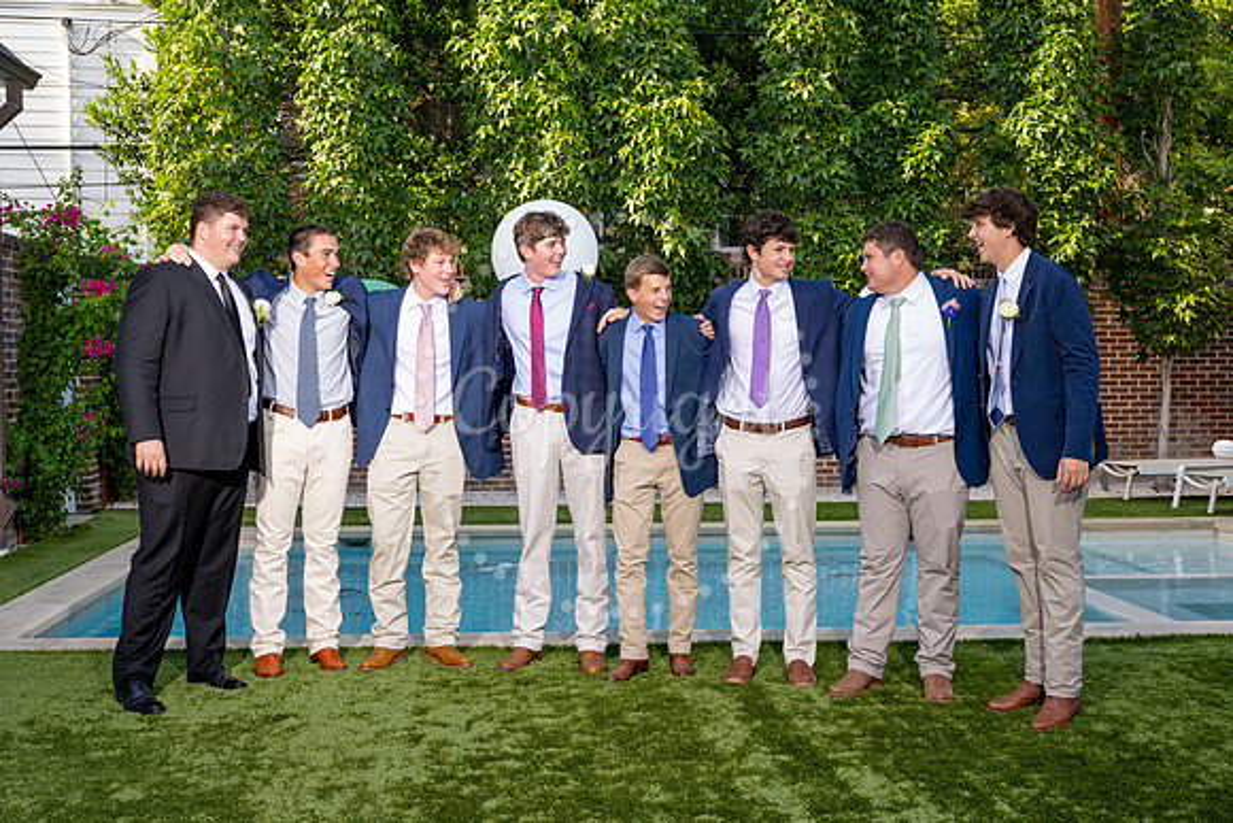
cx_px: 616
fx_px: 1473
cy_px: 412
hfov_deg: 45.4
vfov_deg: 31.2
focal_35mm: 43
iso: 400
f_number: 8
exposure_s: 1/100
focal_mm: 43
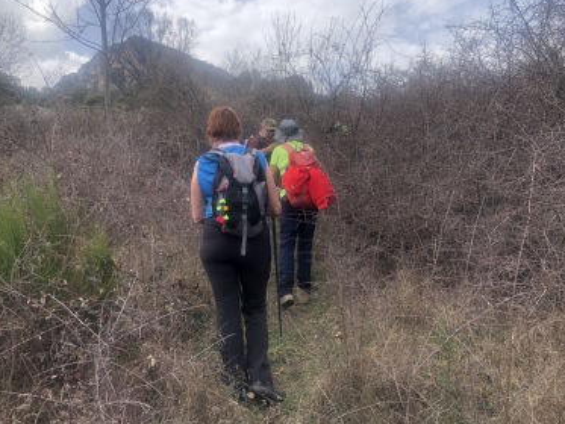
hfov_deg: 59.9
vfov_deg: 46.8
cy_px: 206
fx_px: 490
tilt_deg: +3.0
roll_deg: +1.4
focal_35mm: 30
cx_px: 273
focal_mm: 3.99
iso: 20
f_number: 1.8
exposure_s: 1/615
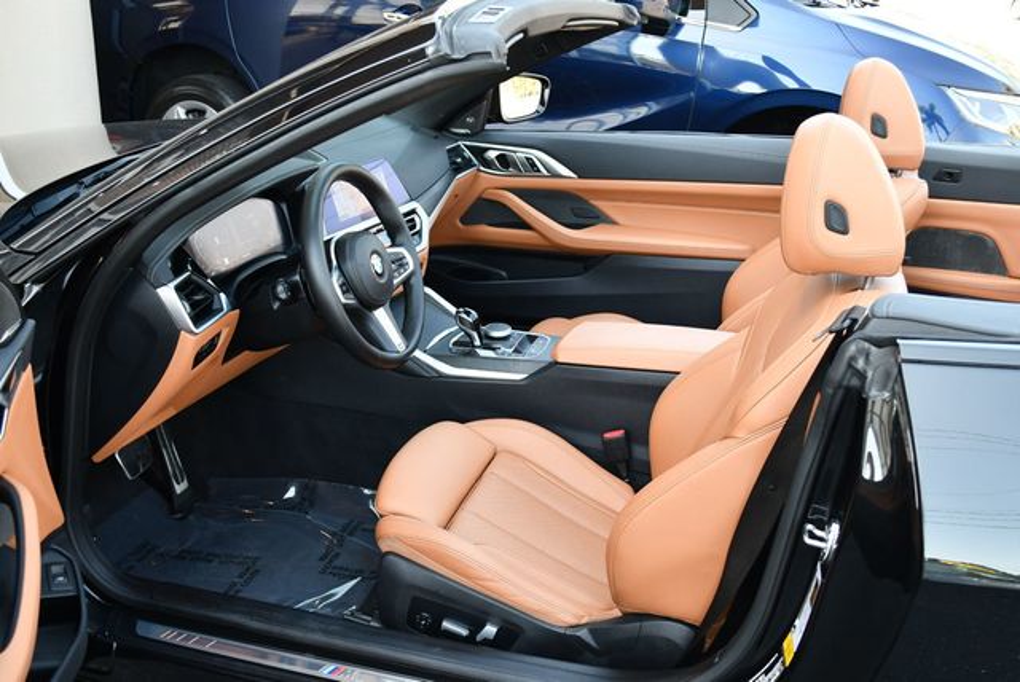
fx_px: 1021
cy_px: 341
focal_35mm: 36
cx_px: 510
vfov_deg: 36.9
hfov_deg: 53.1
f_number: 3.5
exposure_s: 1/250
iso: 500
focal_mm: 18
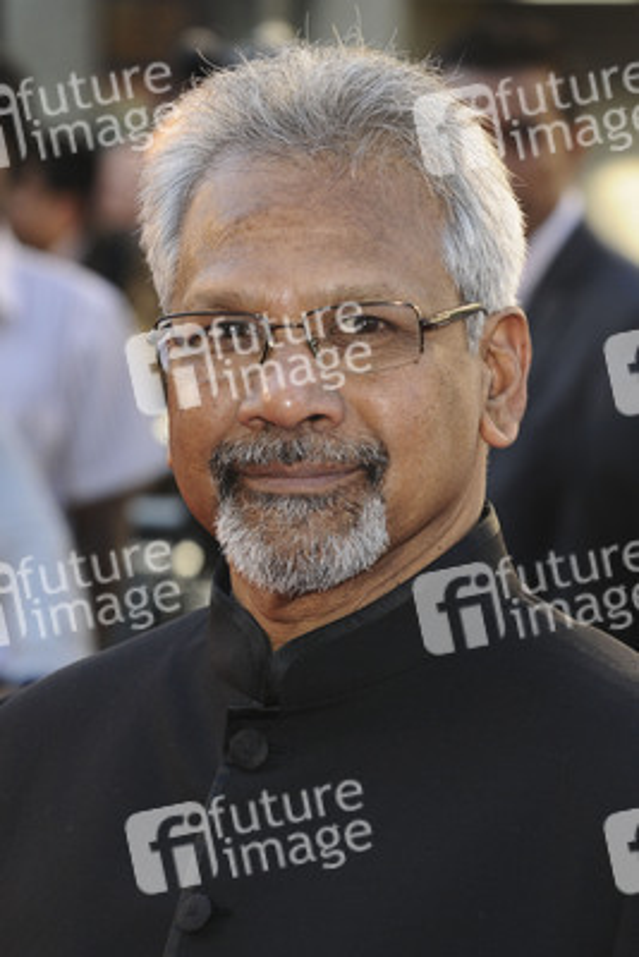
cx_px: 320
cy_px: 478
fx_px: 4189
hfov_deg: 8.7
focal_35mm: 158
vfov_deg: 13.0
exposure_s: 1/250
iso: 400
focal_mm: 105
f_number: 5.6
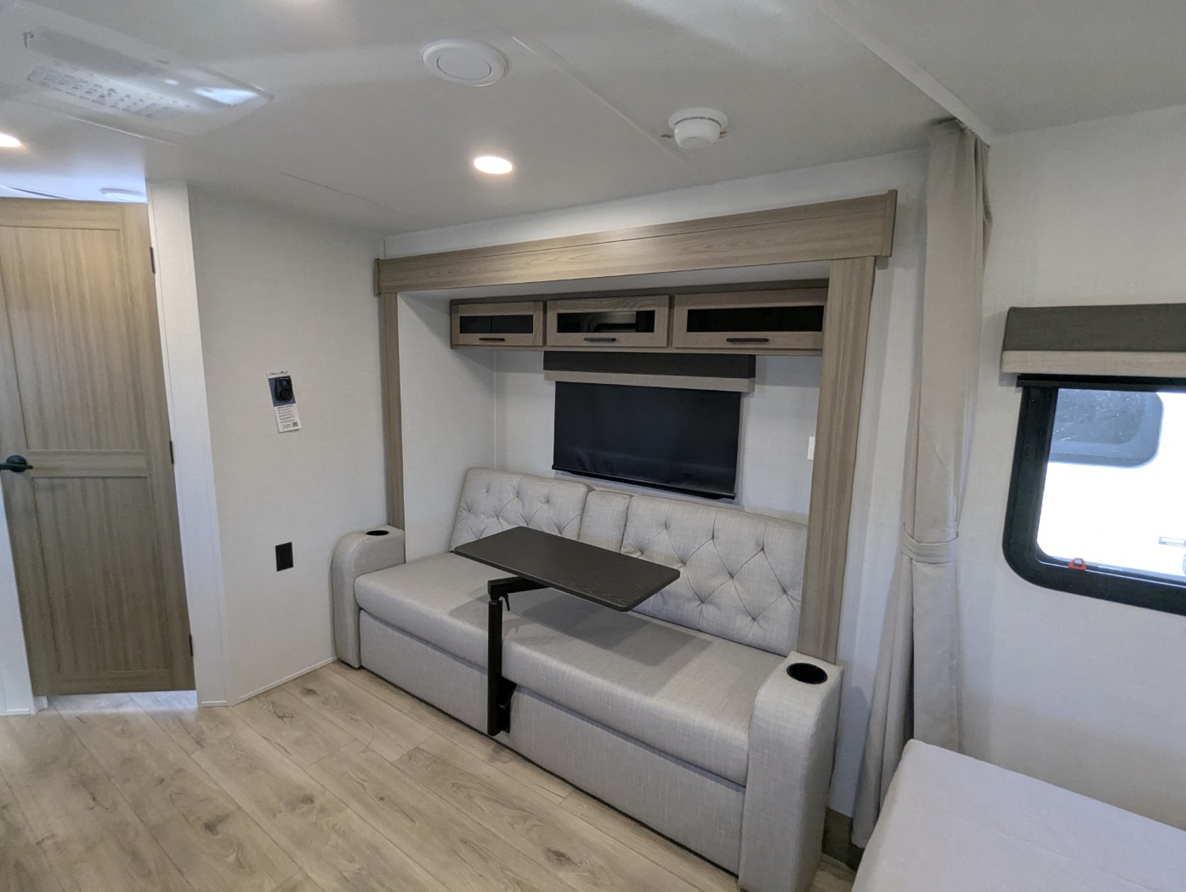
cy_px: 446
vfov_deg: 78.2
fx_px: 549
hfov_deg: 94.4
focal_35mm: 16
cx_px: 593
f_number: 2.2
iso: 218
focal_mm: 2.35
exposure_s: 1/143
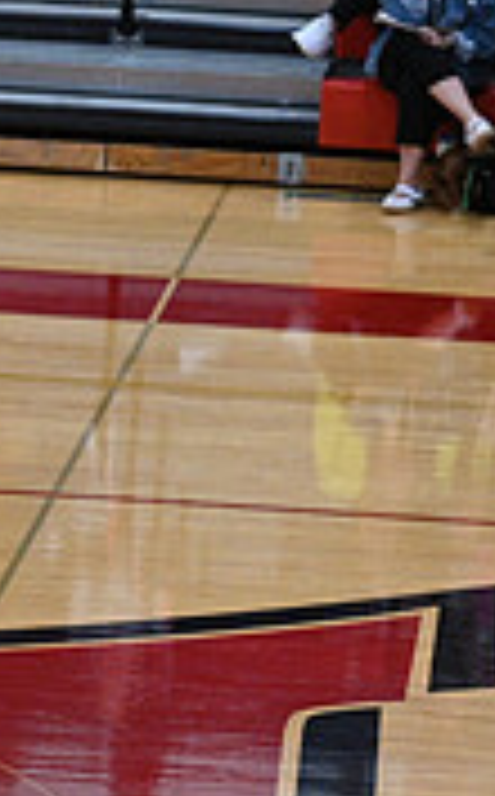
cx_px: -747
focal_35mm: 345
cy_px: 537
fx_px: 7477
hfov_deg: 3.7
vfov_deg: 6.1
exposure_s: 1/400
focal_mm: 103
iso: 4000
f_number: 4
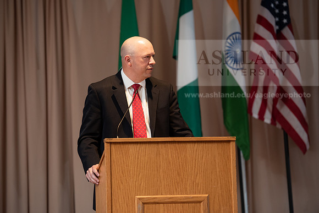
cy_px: 106
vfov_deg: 9.5
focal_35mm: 145
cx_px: 160
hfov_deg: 14.2
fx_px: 1285
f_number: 4
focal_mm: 145
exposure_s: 1/200
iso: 1600
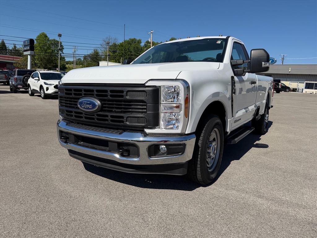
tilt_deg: -8.1
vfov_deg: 56.8
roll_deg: -4.0
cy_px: 119
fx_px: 220
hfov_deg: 71.6
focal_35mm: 24
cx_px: 158
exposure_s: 1/7353
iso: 80
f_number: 1.78
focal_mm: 6.76
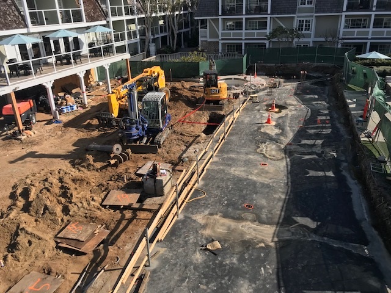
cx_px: 196
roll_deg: +1.3
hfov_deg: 63.4
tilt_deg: -23.0
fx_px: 316
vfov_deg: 49.7
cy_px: 146
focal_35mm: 28
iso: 20
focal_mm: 3.99
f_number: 1.8
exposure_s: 1/1880
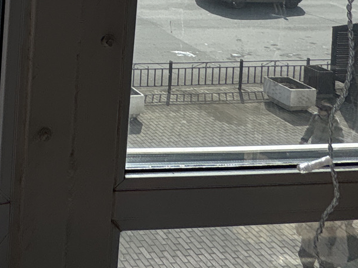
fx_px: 476
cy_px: -137
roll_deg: -3.0
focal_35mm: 46
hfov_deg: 31.2
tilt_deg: -2.2
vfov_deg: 24.4
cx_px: -116
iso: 50
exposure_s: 1/1536
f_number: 2.2
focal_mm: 2.22
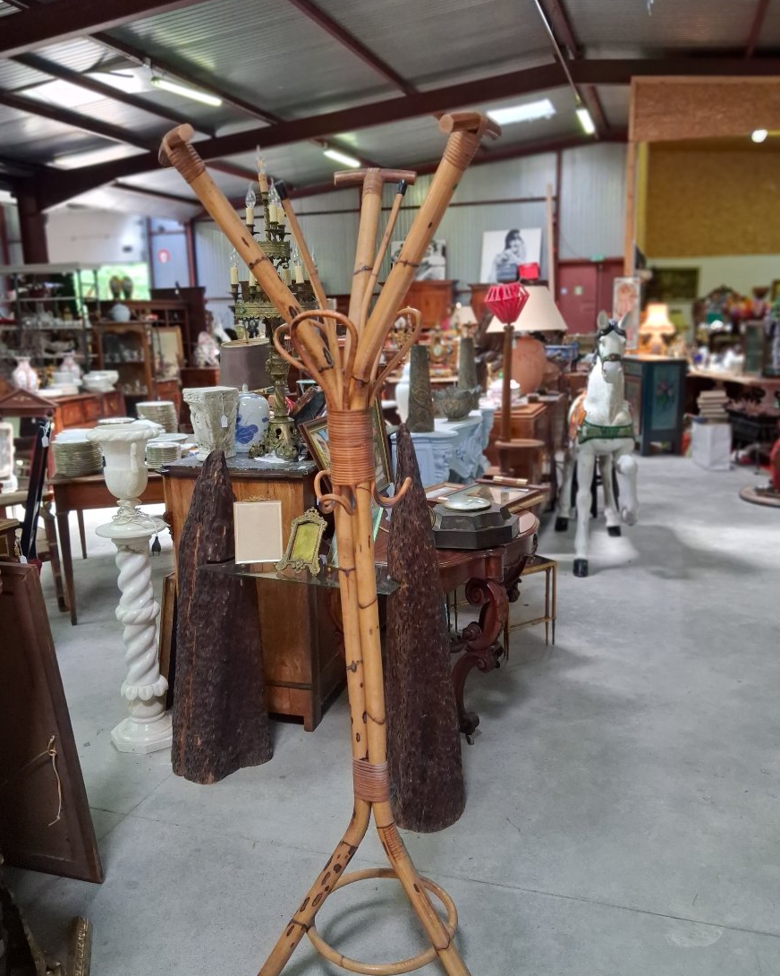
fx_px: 837
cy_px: 517
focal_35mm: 29
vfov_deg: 60.4
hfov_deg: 50.0
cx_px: 383
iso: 320
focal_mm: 4
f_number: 1.8
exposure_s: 1/60
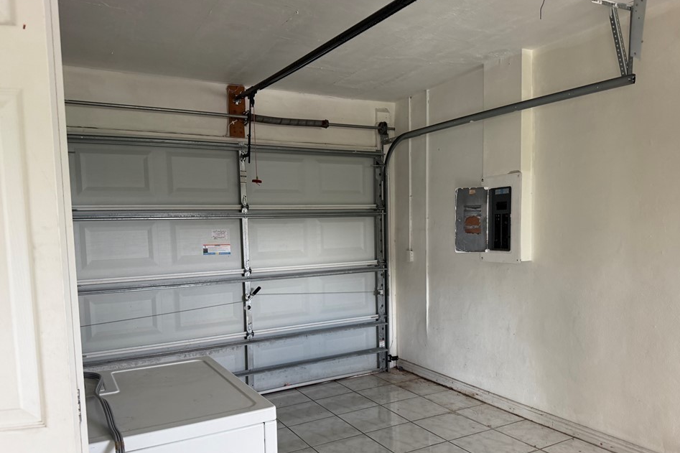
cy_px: 267
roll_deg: +1.5
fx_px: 510
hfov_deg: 67.4
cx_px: 345
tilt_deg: -6.8
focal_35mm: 27
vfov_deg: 47.7
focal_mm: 6.76
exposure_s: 1/82
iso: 200
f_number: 1.78
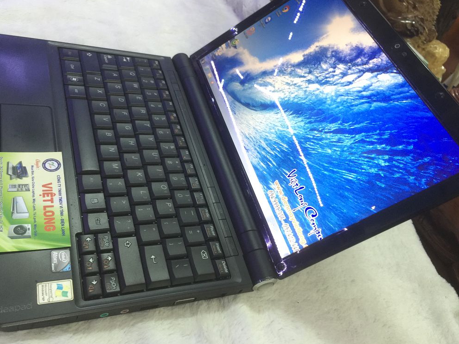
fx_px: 398
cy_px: 172
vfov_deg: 46.8
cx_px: 222
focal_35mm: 30
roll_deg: -34.6
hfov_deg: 60.0
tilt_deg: -43.0
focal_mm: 4.15
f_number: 2.2
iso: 100
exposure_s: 1/10
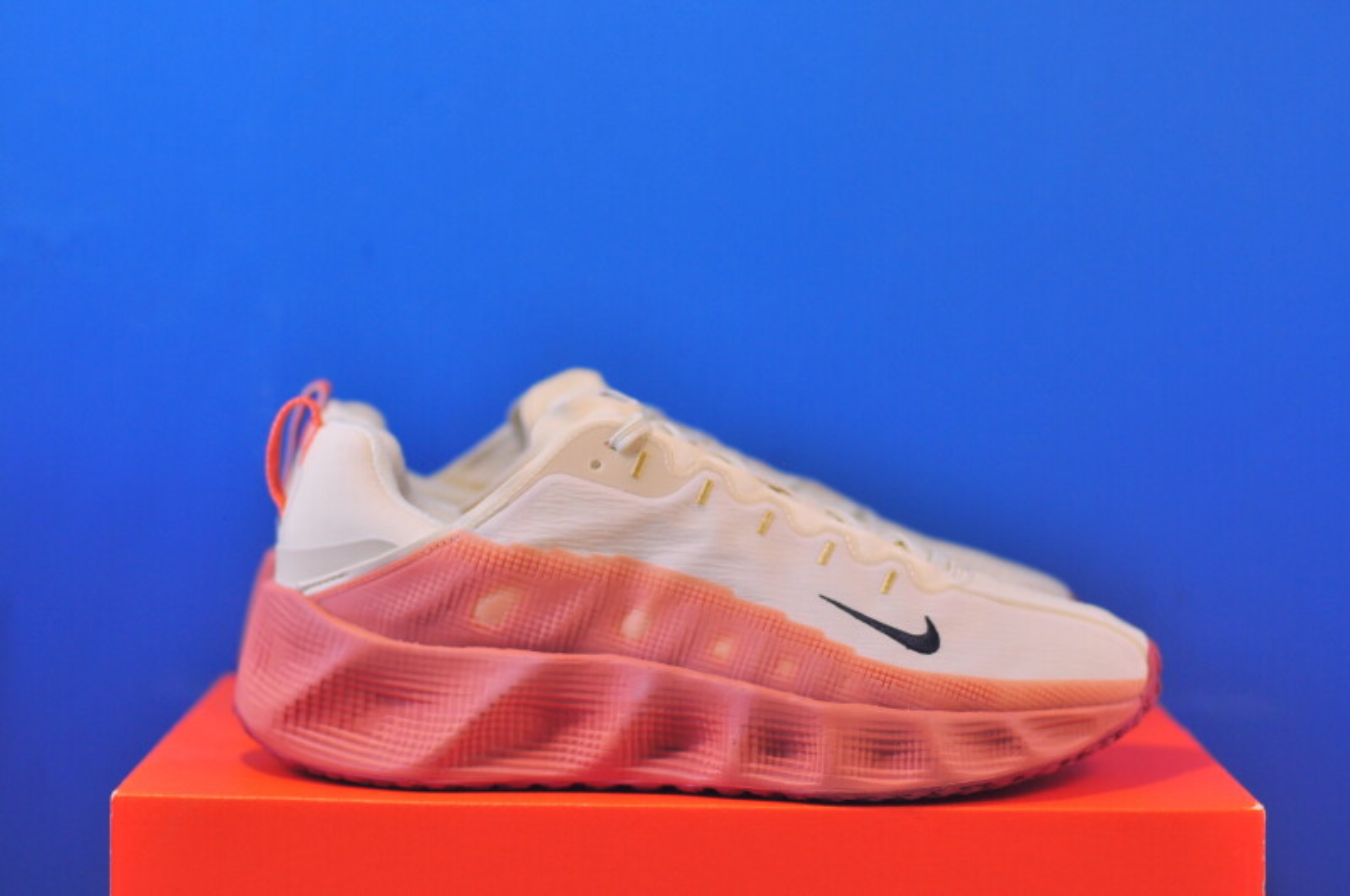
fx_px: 2808
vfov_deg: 18.1
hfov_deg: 27.0
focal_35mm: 75
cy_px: 448
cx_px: 675
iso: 250
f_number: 2.5
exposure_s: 1/320
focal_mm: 50
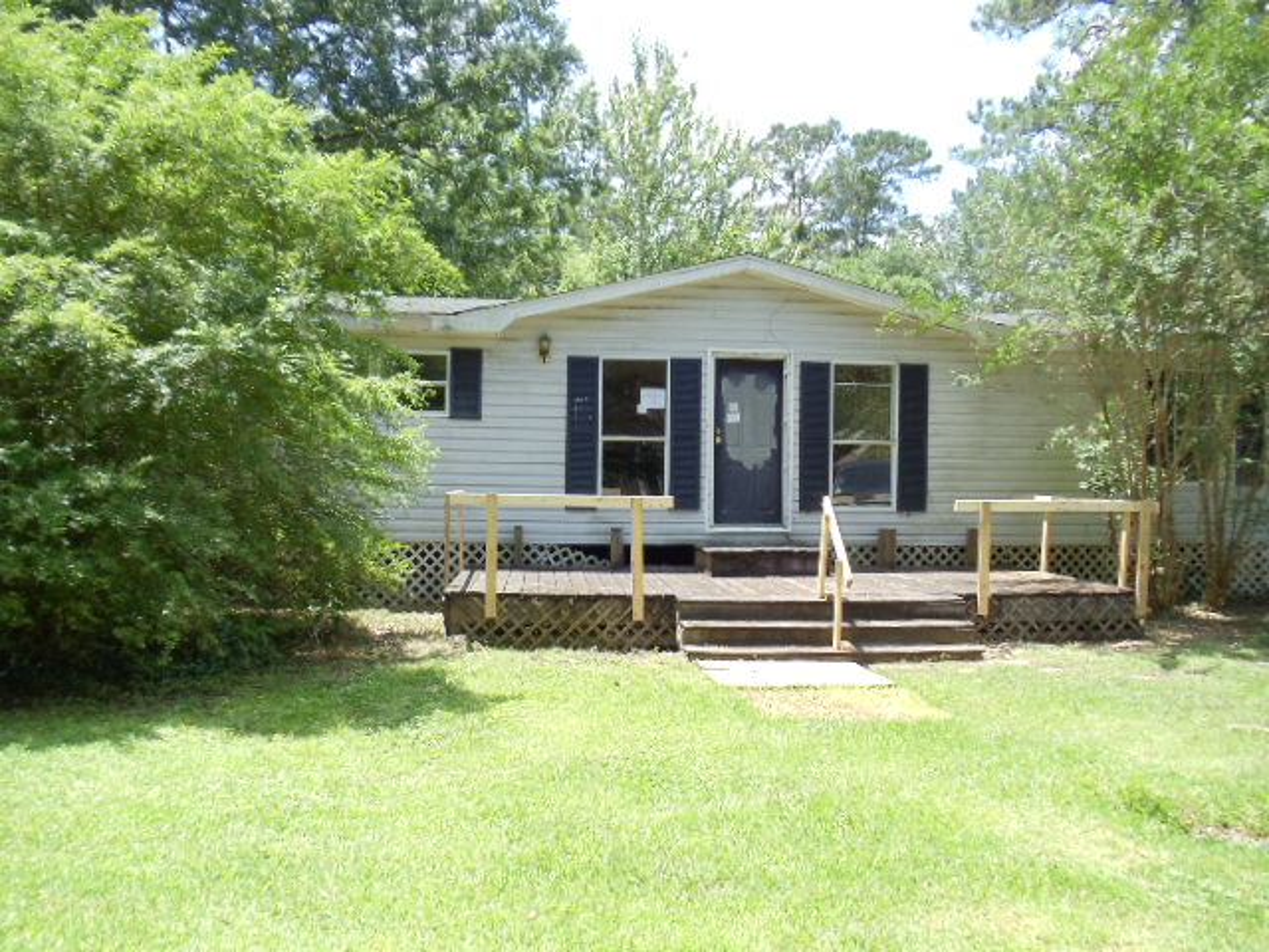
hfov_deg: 42.9
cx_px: 634
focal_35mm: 44
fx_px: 1613
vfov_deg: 32.9
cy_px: 476
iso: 80
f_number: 3.5
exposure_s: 1/200
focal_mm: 6
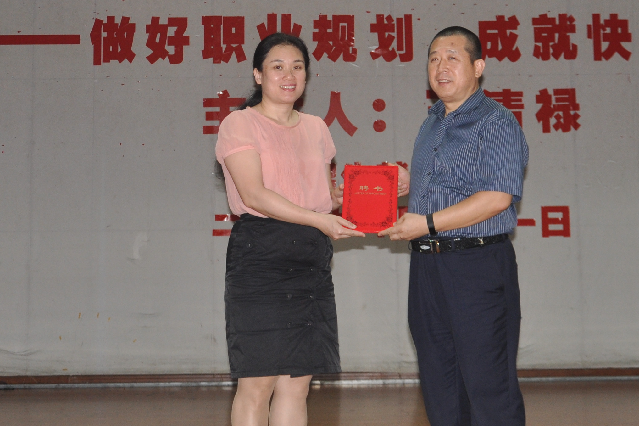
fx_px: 1403
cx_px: 344
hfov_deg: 25.7
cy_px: 21
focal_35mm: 79
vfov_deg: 17.0
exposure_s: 1/60
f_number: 4
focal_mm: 25
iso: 400
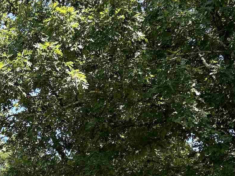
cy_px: 280
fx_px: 577
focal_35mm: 85
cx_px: -40
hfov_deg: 21.5
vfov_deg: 15.7
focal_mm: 5.96
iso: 50
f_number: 1.6
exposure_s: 1/1239
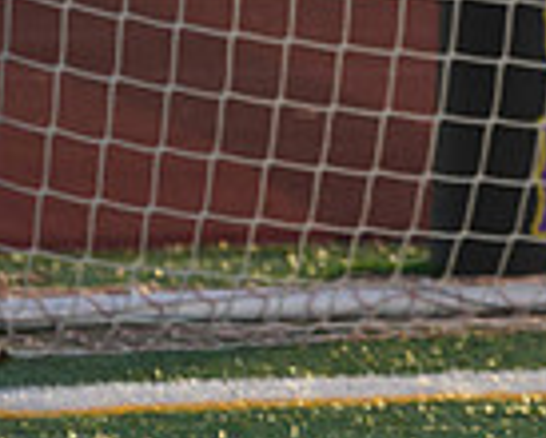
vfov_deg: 1.6
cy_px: -139
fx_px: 15309
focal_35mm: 946
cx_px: 767
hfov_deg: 2.0
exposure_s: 1/200
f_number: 8
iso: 100
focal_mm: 238
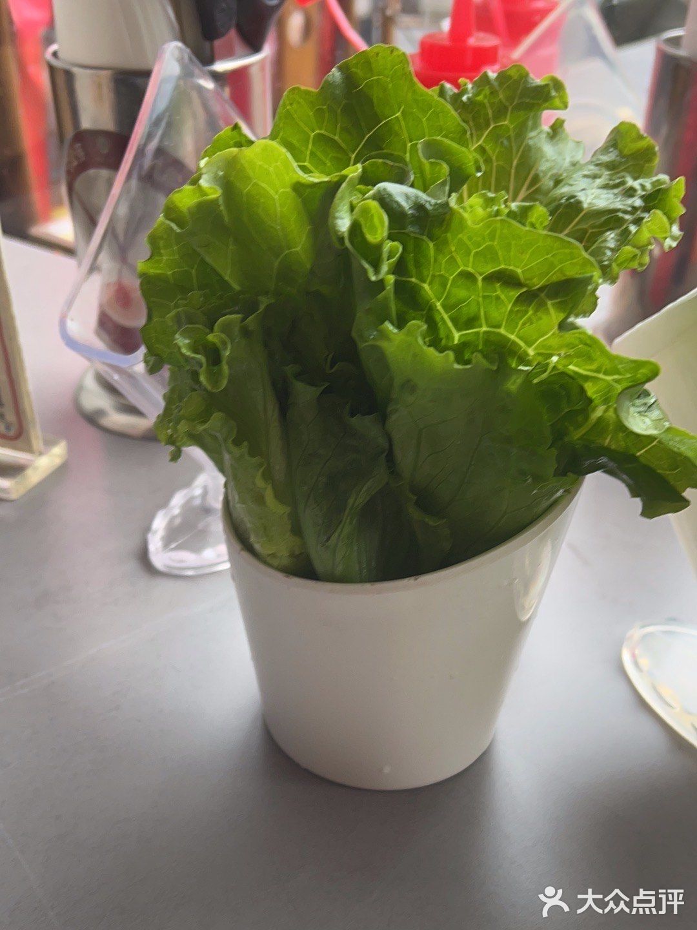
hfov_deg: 48.2
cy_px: 465
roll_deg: +2.0
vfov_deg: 61.7
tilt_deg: -42.9
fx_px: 779
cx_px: 348
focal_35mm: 29
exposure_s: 1/307
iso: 50
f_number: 1.5
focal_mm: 5.7
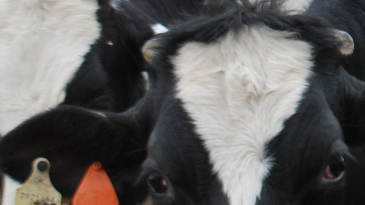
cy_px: -52
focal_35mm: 162
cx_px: 580
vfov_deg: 7.4
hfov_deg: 12.5
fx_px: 1568
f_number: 5.6
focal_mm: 22
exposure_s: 1/125
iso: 200
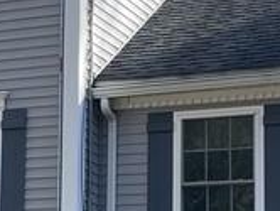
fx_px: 1247
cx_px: -39
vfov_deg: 9.6
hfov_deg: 12.6
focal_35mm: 154
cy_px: 149
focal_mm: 5.1
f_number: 1.6
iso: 32
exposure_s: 1/1087
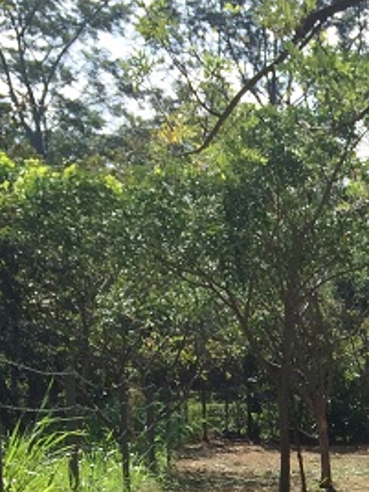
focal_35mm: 101
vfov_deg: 17.8
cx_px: 573
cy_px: 686
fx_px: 1436
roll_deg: +1.3
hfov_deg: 13.7
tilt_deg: -7.2
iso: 32
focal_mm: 4.15
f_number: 2.2
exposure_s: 1/1368
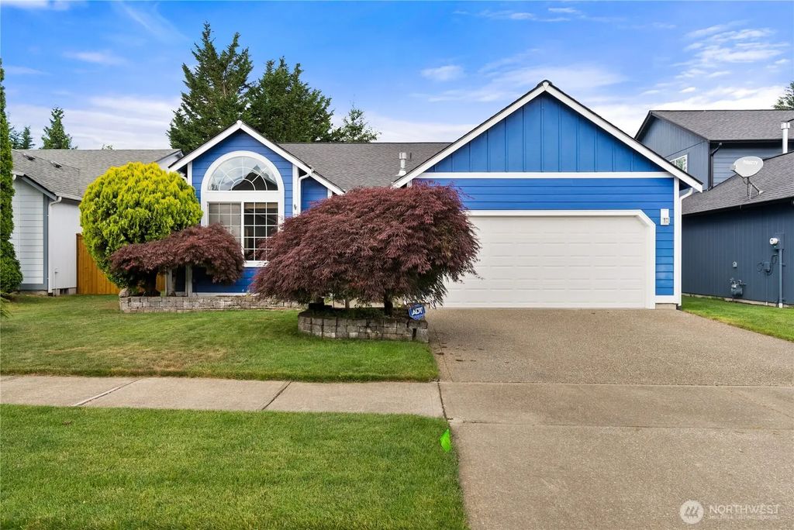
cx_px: 397
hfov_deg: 76.1
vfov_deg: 55.2
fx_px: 508
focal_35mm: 23
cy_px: 265
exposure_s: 1/80
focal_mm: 23
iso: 500
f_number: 8
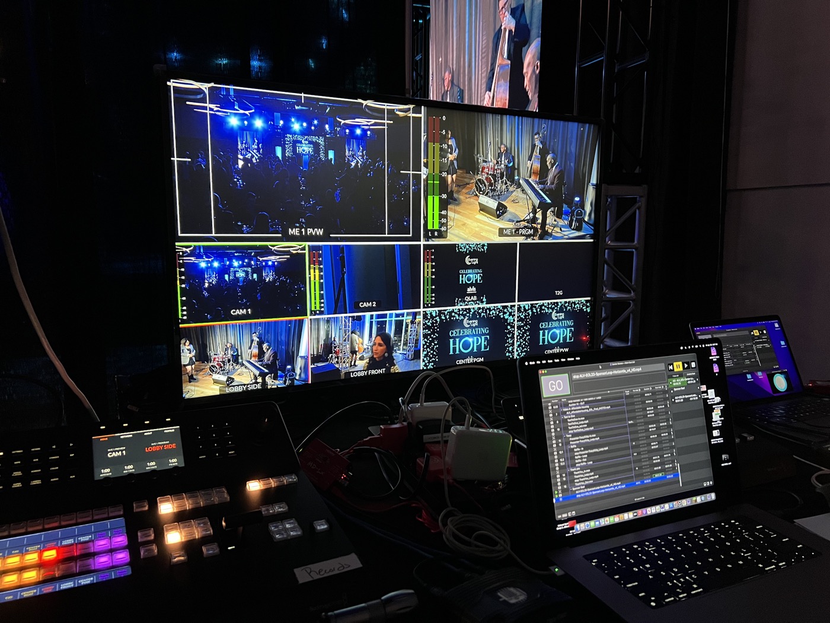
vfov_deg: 53.1
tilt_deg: -8.5
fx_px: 623
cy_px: 312
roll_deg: -0.3
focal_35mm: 26
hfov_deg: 67.3
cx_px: 415
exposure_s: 1/56
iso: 320
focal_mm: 5.7
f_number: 1.5
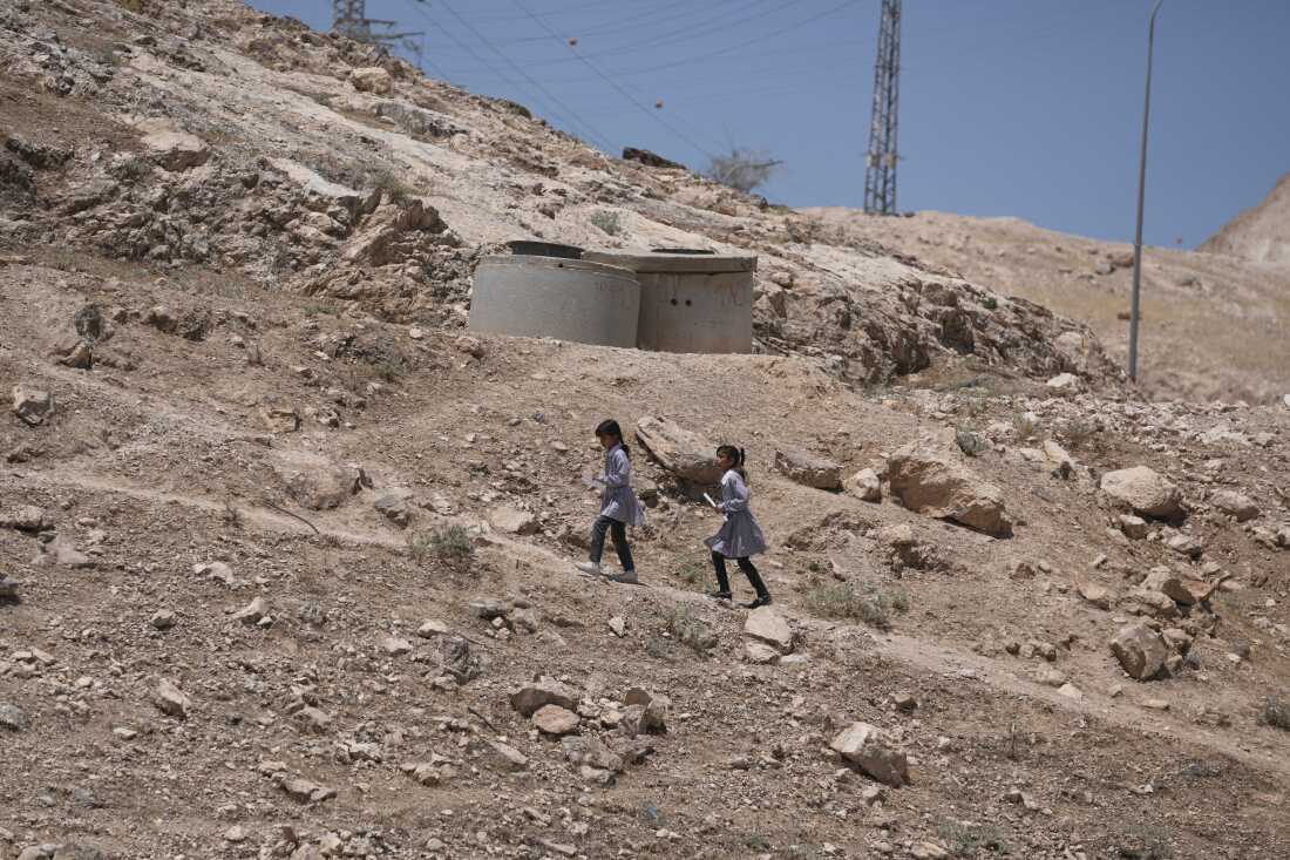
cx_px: 645
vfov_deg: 6.9
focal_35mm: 200
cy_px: 430
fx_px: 7165
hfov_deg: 10.3
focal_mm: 200
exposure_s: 1/4000
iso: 160
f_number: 4.5
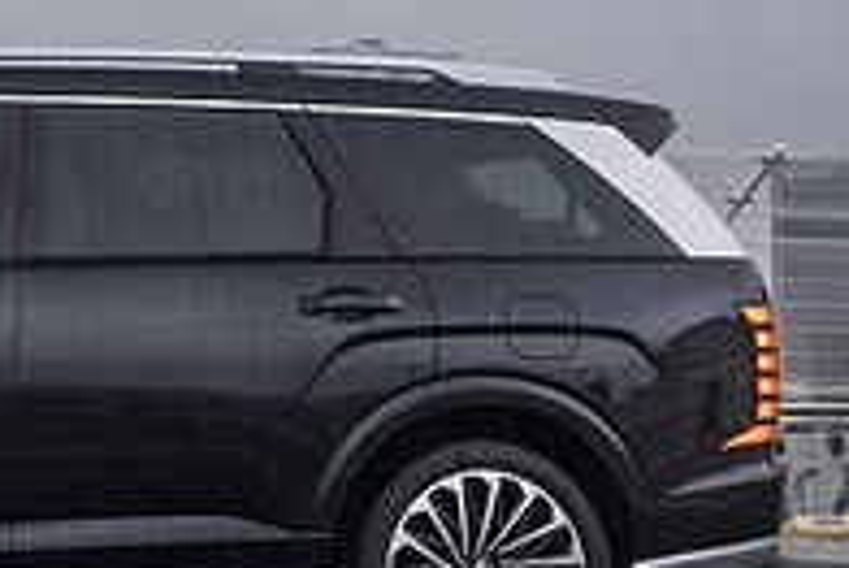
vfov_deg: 8.7
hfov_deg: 12.3
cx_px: -442
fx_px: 3729
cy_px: 30
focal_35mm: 158
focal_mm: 48
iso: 800
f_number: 5.6
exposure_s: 1/30
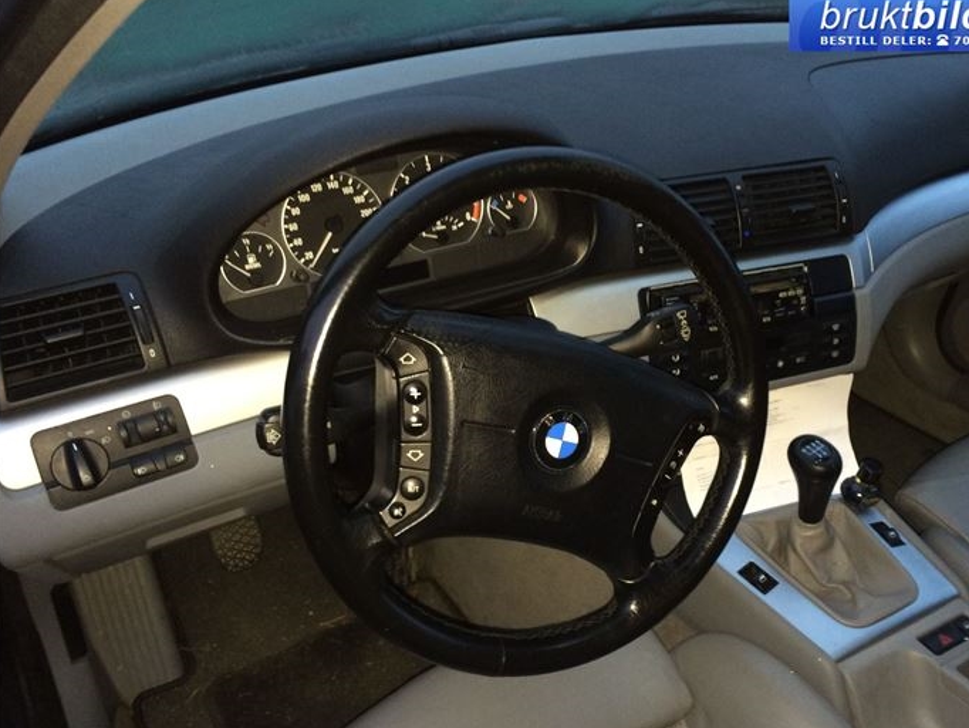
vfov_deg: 41.8
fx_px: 952
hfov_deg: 53.7
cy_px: 395
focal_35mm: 34
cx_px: 561
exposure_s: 1/16
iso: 125
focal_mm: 4.15
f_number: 2.2
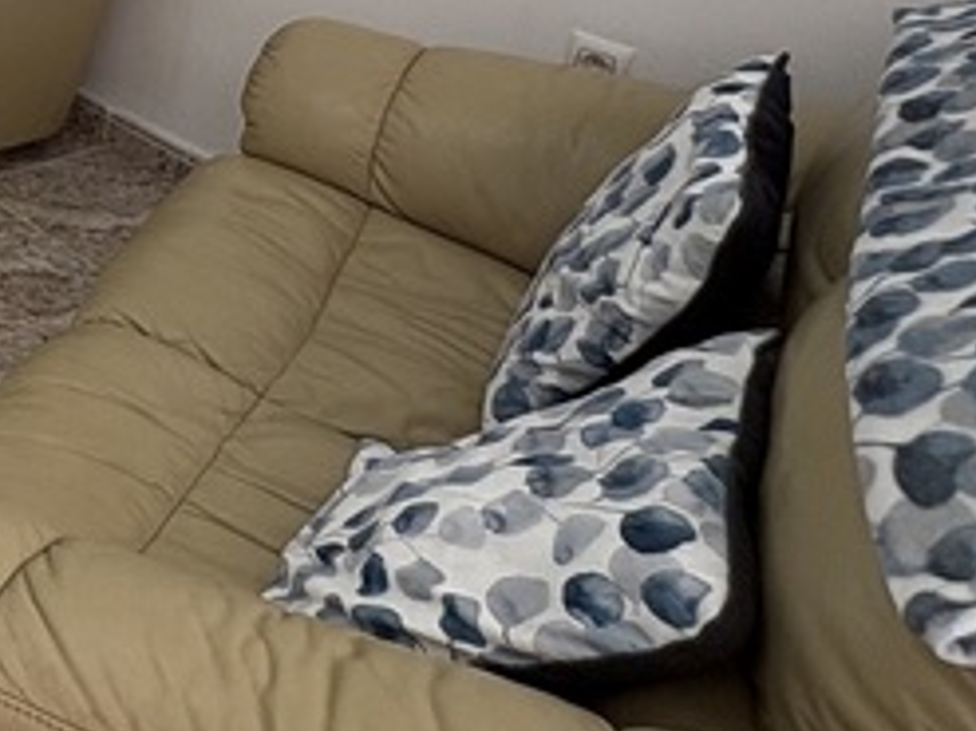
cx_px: -498
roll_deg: -0.1
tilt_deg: -14.6
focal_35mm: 51
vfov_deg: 25.4
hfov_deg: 26.6
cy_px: -168
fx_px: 1437
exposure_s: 1/115
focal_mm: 2.22
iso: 64
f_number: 2.2
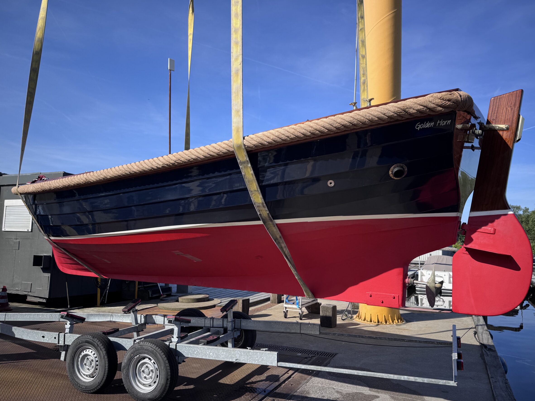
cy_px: 213
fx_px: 402
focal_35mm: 26
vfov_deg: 53.0
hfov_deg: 67.3
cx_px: 283
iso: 80
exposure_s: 1/3096
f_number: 1.78
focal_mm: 6.76
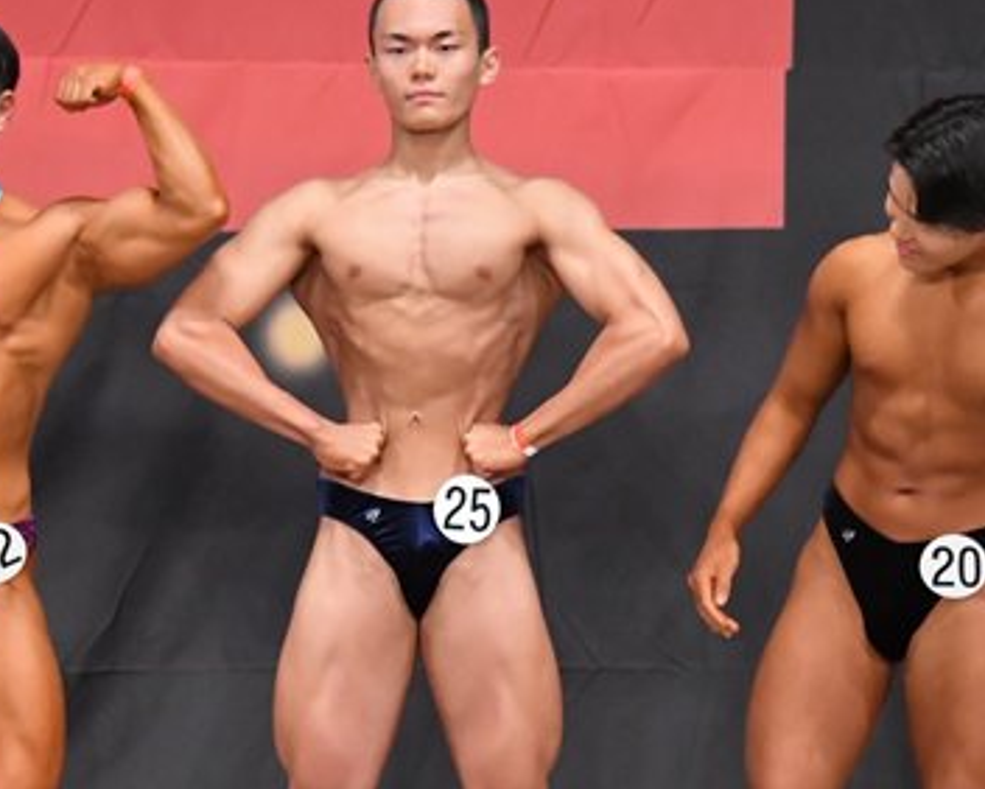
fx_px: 12163
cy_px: 529
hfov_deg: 4.6
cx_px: 416
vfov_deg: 3.7
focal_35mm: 417
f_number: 5.6
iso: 6400
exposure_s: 1/400
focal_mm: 135
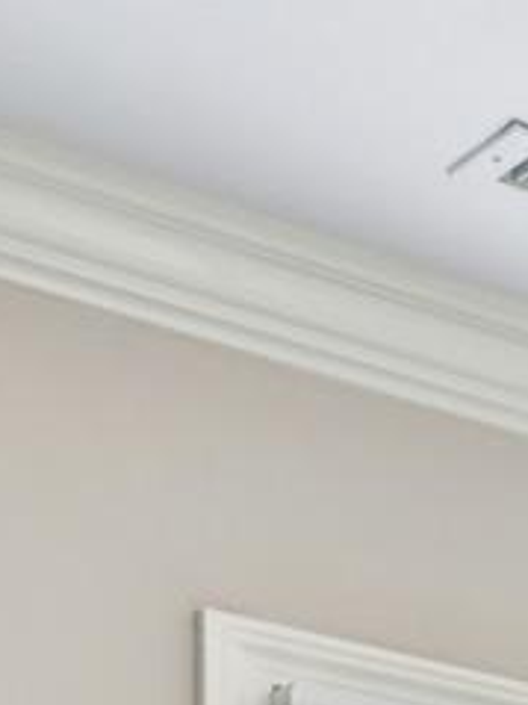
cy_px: 1609
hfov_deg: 7.3
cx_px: 2203
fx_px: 2771
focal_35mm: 136
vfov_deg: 12.1
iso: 100
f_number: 9
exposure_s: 1/2
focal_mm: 16.5
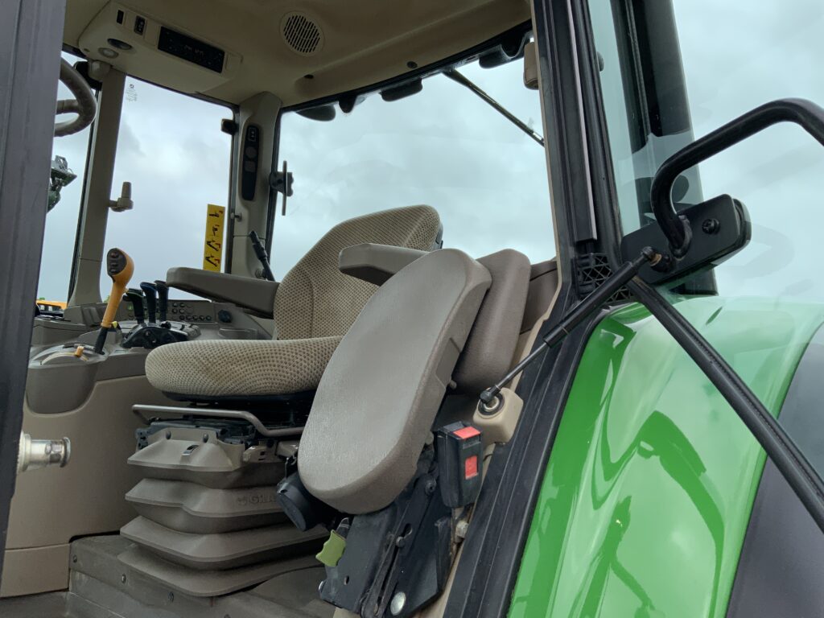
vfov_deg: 48.2
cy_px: 309
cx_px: 412
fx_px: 690
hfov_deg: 61.7
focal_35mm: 29
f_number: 1.8
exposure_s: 1/898
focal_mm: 3
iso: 16
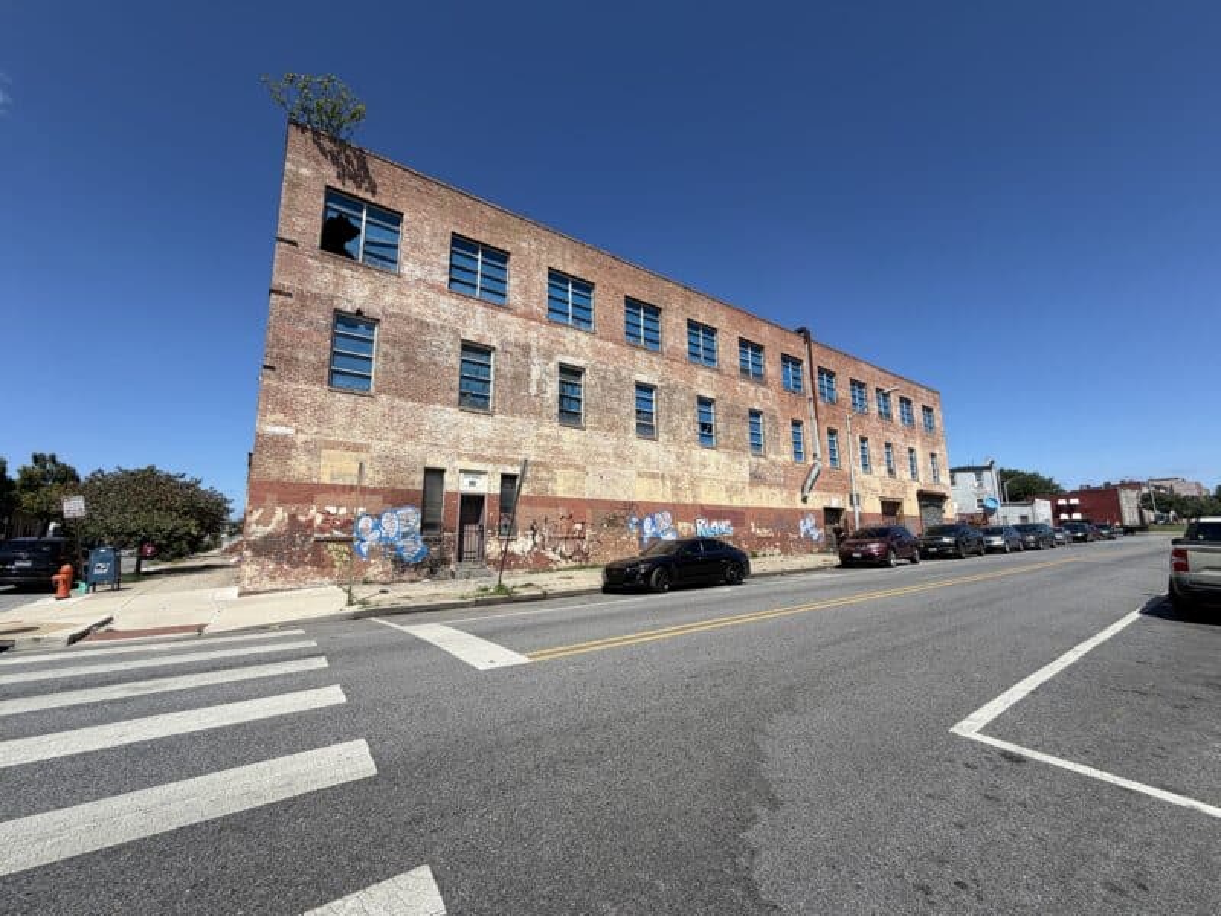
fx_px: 494
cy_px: 458
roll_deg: +0.9
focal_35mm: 14
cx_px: 610
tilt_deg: +9.8
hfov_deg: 102.1
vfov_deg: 85.7
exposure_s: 1/1017
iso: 20
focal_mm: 2.22
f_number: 2.2
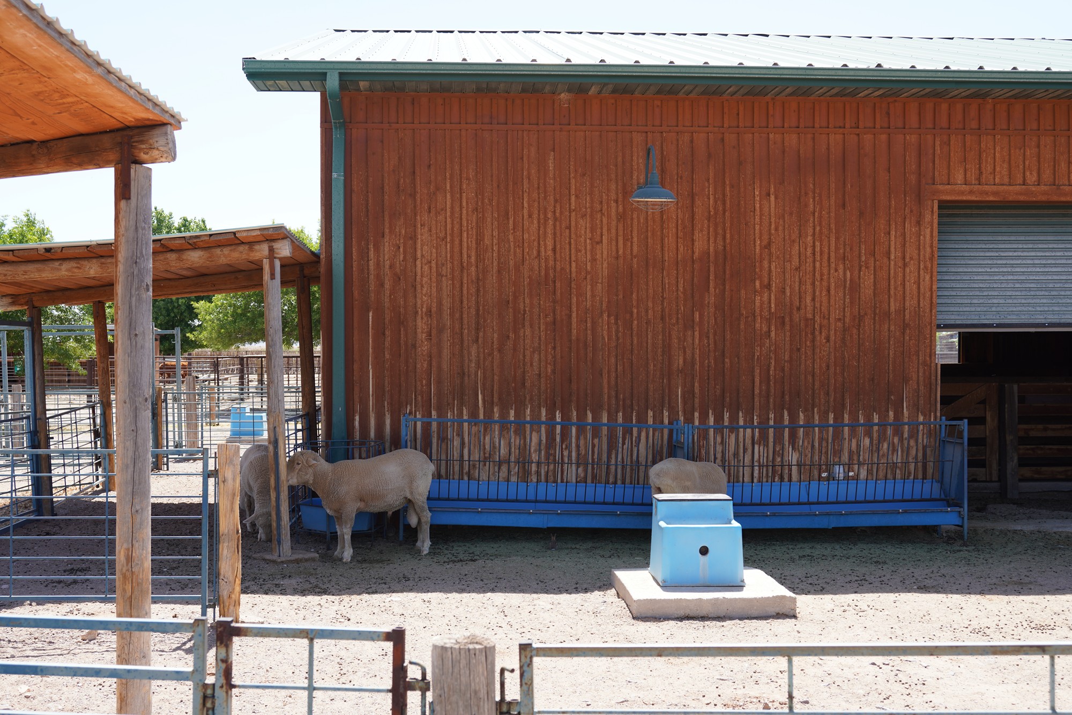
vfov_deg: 28.7
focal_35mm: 47
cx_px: 536
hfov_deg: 41.9
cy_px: 358
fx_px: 1400
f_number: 8
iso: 100
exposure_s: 1/100
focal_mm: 47
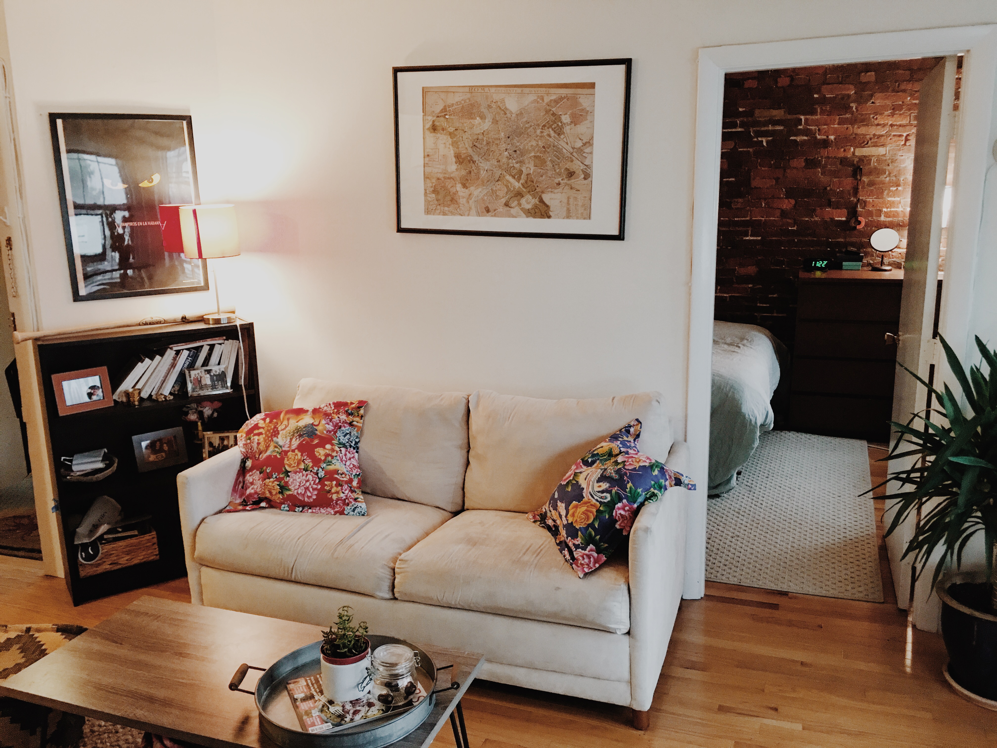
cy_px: 374
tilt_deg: -10.1
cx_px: 498
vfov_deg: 48.2
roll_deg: +0.6
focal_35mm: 29
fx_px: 835
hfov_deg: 61.7
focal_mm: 4.15
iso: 80
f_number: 2.2
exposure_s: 1/10
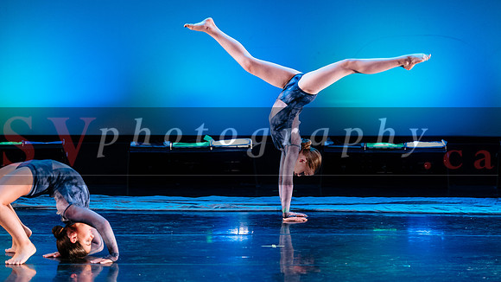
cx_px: 278
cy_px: 98
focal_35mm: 203
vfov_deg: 6.0
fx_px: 2698
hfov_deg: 10.6
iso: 1250
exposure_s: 1/500
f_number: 2.8
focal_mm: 173
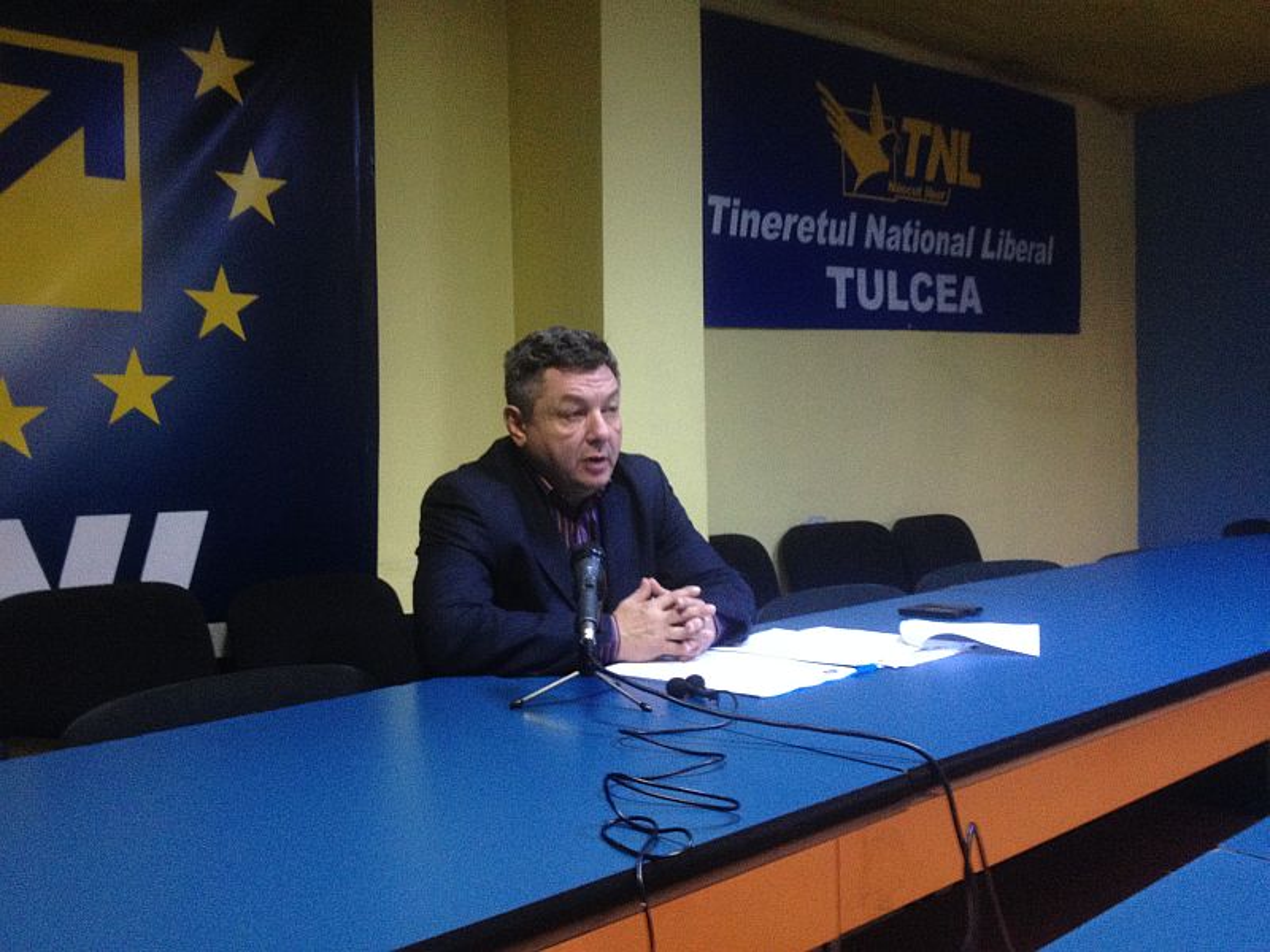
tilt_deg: -2.9
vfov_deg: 40.7
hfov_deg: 52.6
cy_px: 476
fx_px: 1284
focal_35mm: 35
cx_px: 635
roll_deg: +0.8
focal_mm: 4.28
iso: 250
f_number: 2.4
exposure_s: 1/20
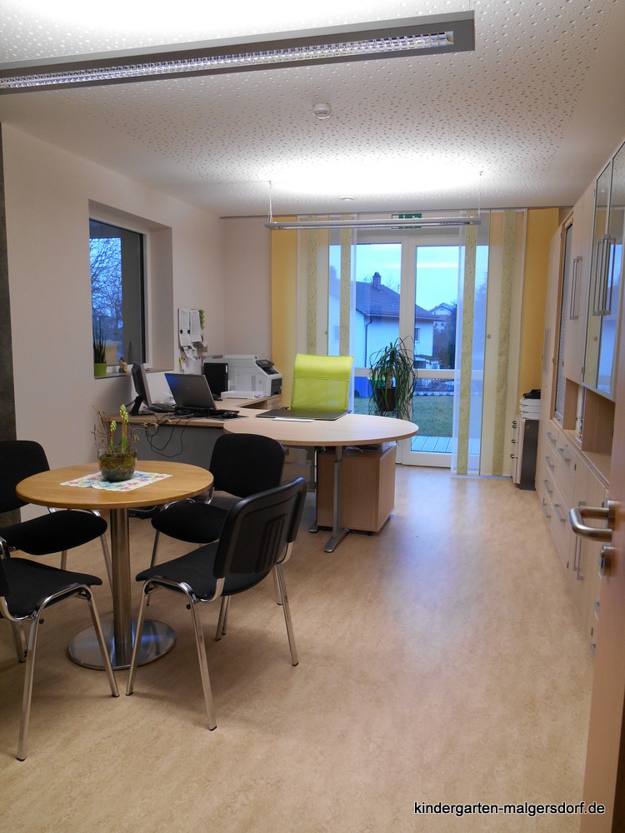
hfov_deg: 53.1
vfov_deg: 67.3
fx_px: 626
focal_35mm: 26
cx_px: 312
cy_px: 416
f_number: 3.4
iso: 125
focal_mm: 4.7
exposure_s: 1/30
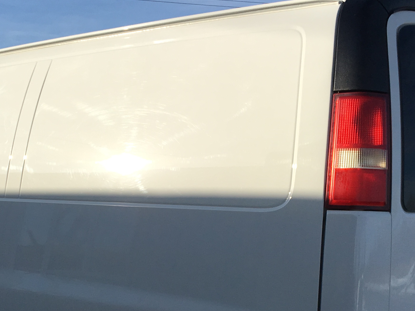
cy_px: 269
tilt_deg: -6.8
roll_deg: +0.0
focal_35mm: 67
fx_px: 803
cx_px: 167
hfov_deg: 28.9
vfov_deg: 21.5
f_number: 2.2
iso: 25
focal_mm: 4.15
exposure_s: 1/2747
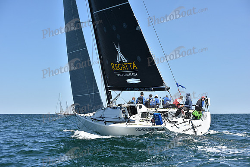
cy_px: 84
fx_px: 486
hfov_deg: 28.8
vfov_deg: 19.5
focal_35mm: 70
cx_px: 125
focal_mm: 70
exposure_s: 1/1000
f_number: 7.1
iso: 250
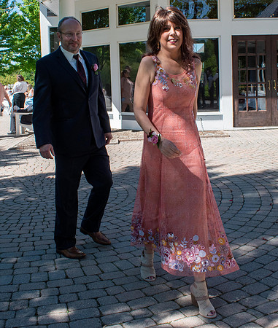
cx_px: 144
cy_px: 118
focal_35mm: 48
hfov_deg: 32.8
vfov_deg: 38.0
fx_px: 473
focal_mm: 18
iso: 200
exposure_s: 1/400
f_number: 10
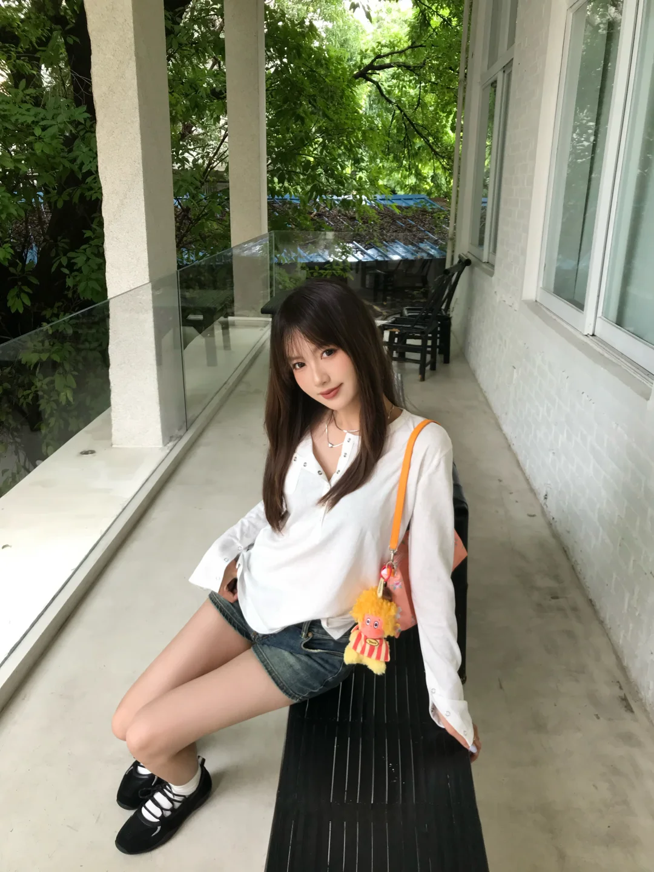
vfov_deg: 63.4
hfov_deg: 49.7
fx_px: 705
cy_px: 436
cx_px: 327
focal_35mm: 28
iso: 32
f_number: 1.8
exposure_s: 1/100
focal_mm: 3.99
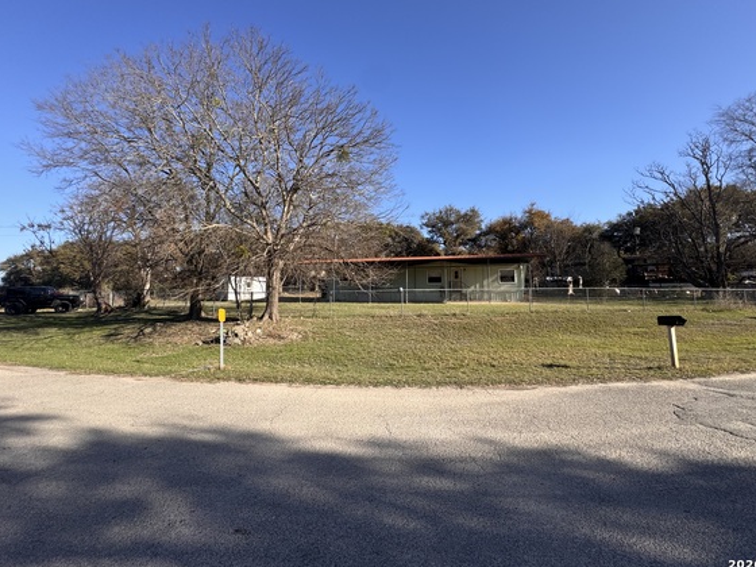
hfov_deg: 94.4
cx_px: 404
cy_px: 248
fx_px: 349
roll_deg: +0.1
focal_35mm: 16
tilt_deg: +7.3
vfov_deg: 77.8
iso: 50
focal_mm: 2.22
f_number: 2.2
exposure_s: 1/1236
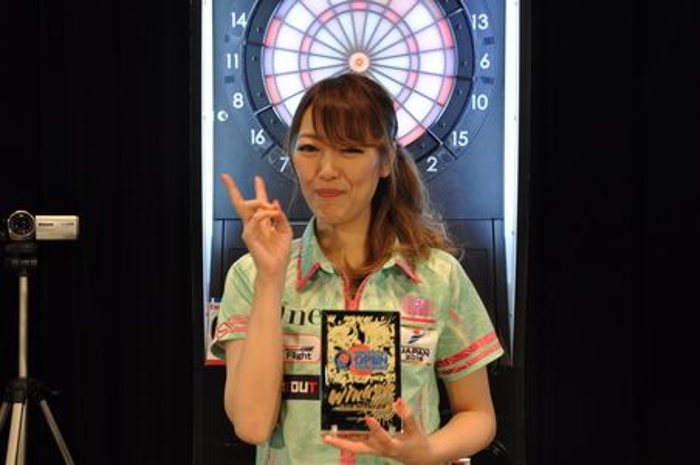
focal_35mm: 57
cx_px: 350
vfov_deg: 23.7
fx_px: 1107
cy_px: 232
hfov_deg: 35.1
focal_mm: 38
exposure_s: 1/15
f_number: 4.5
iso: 560
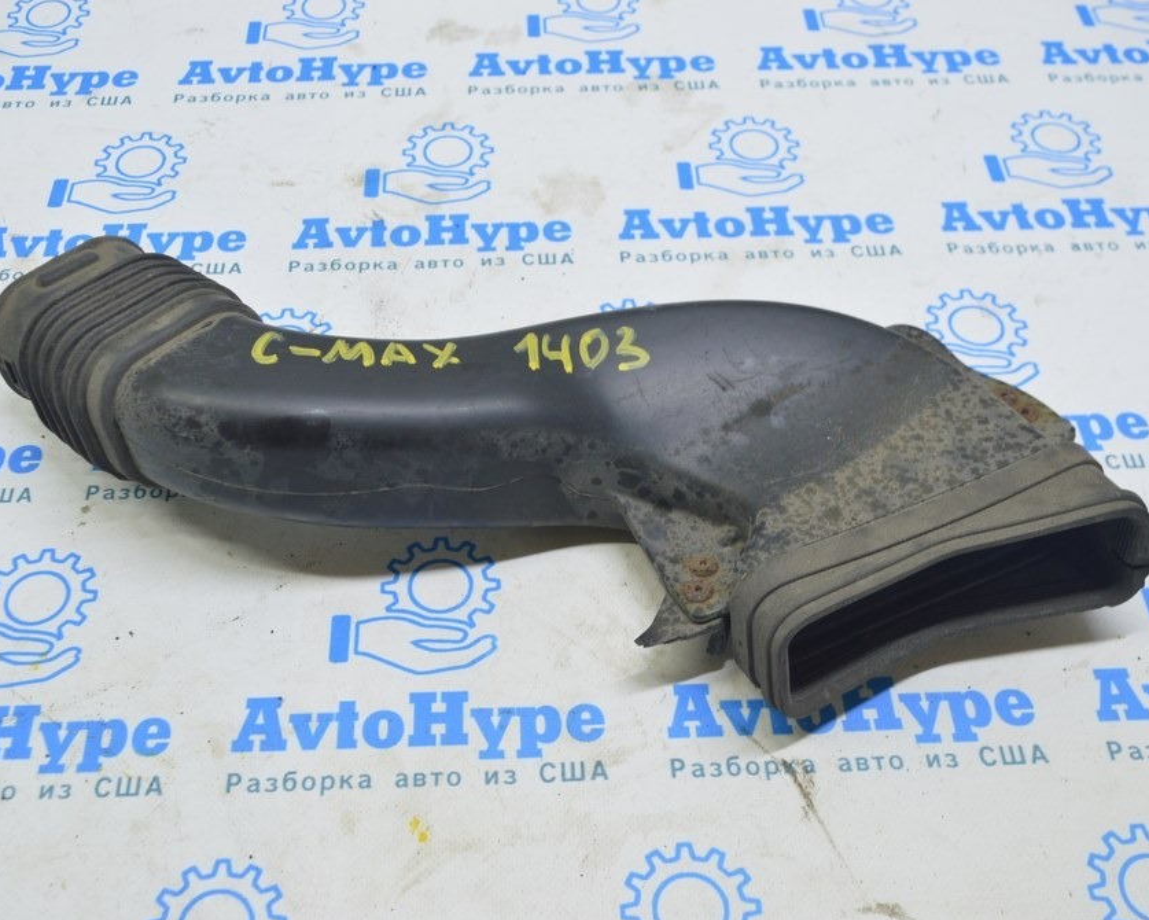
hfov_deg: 46.2
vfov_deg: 37.7
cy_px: 457
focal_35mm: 40
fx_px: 1346
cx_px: 523
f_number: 5.6
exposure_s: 1/20
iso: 400
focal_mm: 23
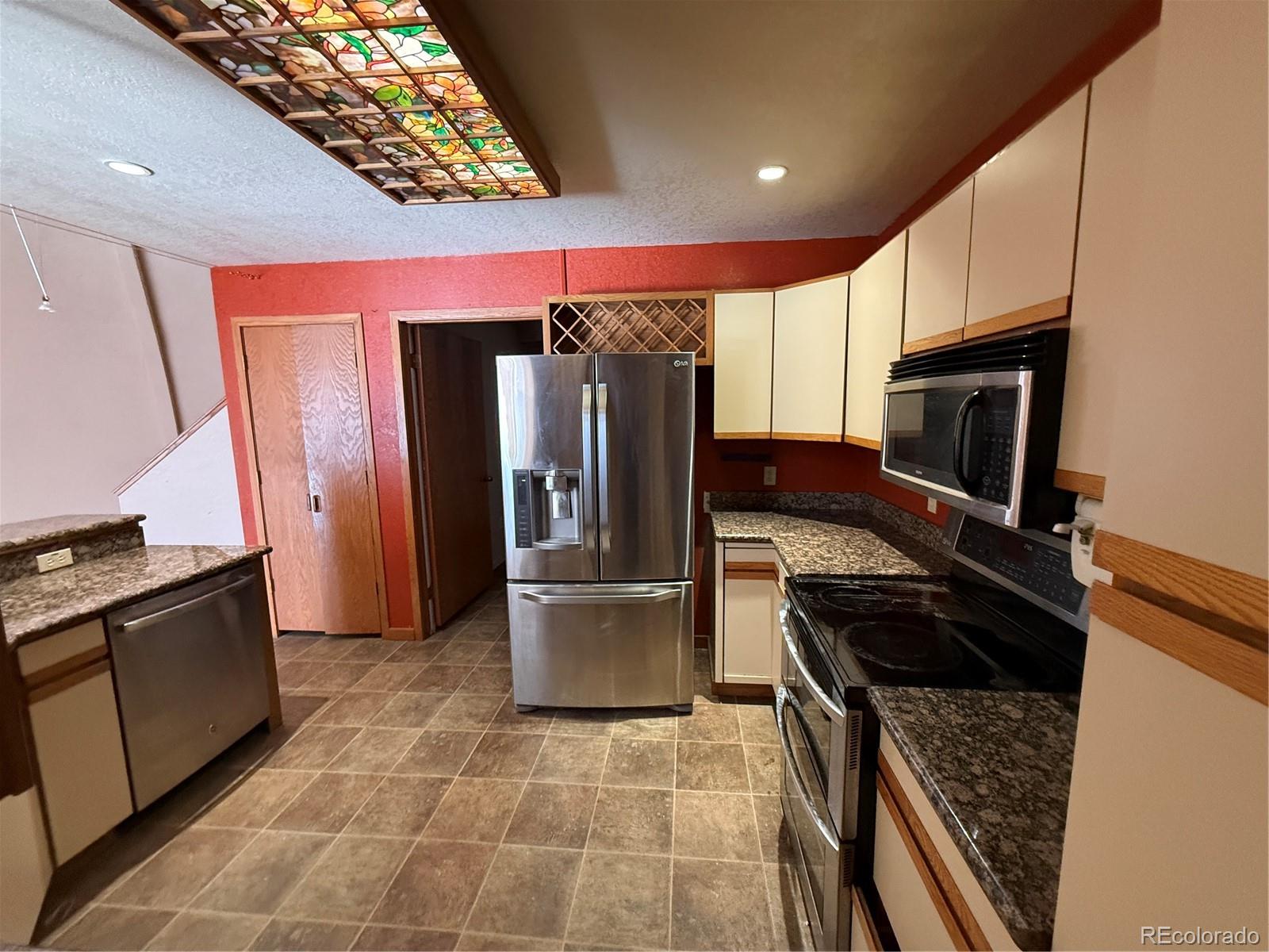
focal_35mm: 14
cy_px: 476
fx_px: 513
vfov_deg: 85.7
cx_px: 634
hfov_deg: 102.1
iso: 640
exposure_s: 1/60
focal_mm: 2.22
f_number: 2.2
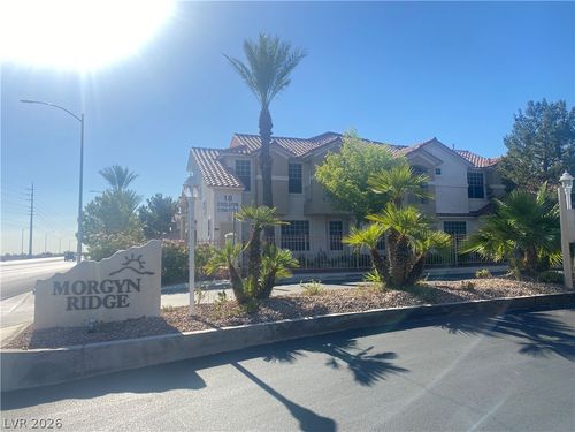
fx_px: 432
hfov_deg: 67.3
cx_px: 288
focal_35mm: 26
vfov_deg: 53.1
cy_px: 216
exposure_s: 1/1245
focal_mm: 4.25
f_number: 1.8
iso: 32
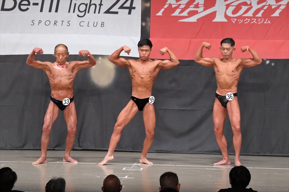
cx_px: 144
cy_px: 96
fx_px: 1396
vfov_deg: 7.9
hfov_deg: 11.8
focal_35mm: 174
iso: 6400
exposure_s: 1/400
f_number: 5.6
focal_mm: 116
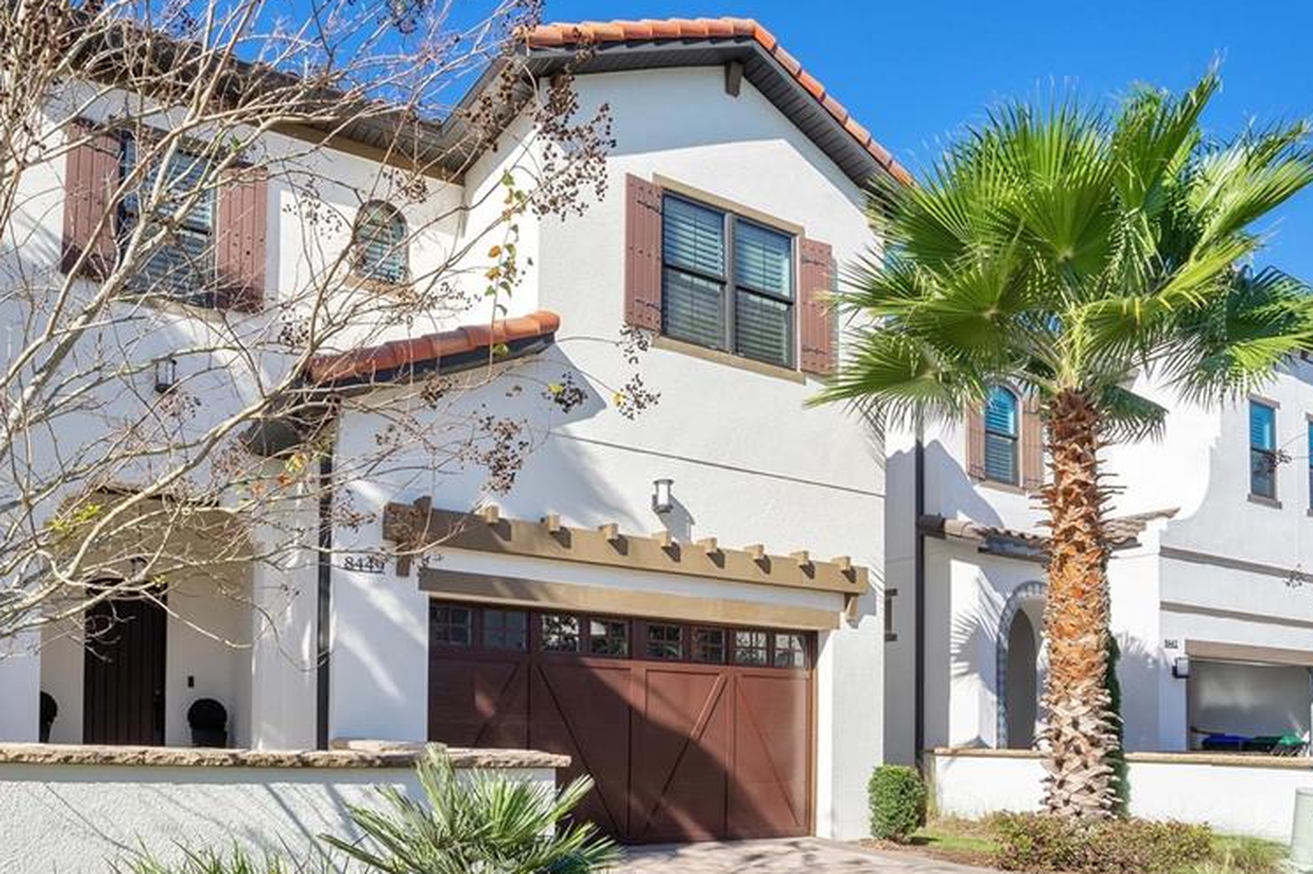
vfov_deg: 57.2
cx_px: 548
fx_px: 802
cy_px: 423
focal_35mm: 22
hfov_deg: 78.0
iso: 100
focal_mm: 16
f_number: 10
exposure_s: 1/160
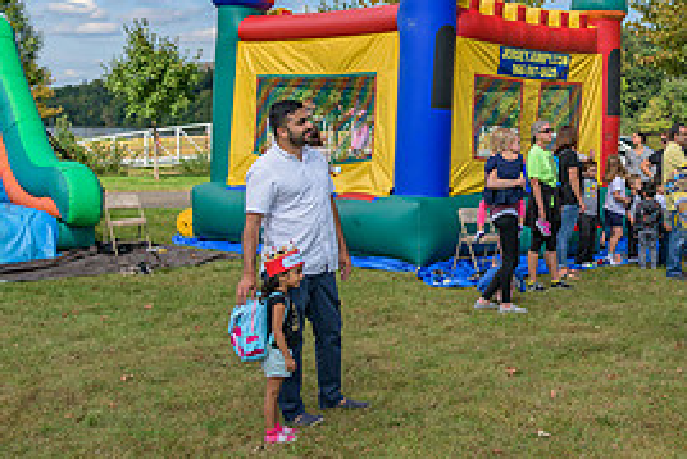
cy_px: 124
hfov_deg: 36.5
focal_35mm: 52
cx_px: 577
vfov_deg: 25.8
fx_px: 993
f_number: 4
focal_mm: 24
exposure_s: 1/500
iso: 125
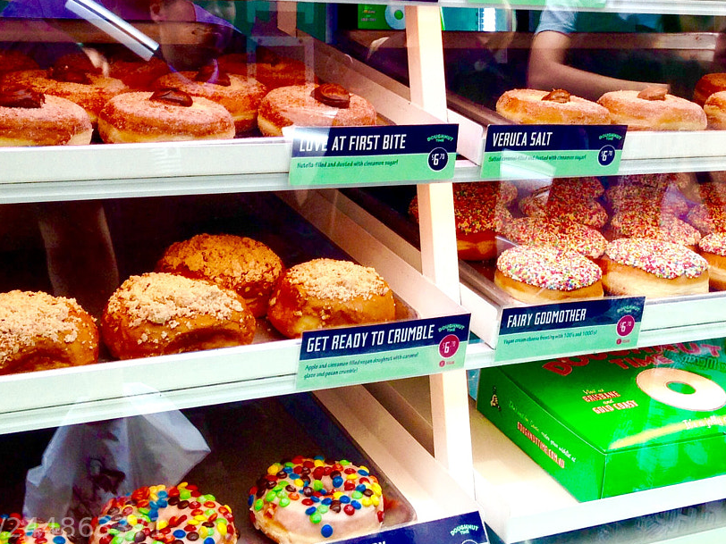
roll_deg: +0.5
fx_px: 1363
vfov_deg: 22.1
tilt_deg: +0.7
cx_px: 412
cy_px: 62
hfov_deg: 29.8
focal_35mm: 65
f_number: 2.4
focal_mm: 4.12
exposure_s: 1/60
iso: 50
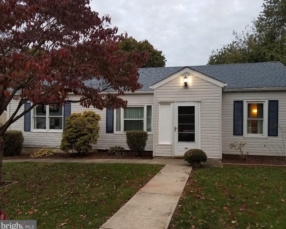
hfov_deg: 62.1
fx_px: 237
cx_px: 156
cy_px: 114
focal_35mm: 28
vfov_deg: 51.5
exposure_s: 1/50
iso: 80
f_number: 1.7
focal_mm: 4.2
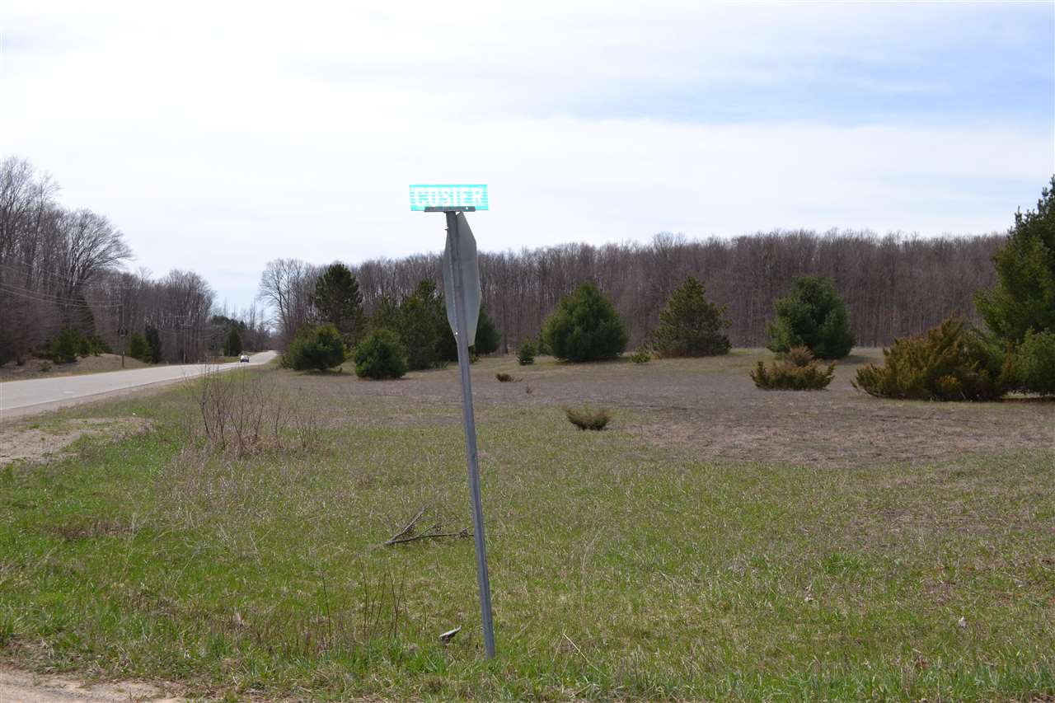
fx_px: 1143
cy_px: 352
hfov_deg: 49.6
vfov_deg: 34.2
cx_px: 528
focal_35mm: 39
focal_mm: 26
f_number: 9
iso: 100
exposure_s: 1/200
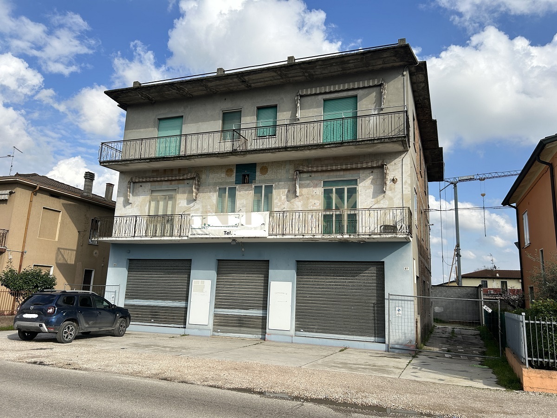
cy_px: 209
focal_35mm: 26
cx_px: 278
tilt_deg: +11.3
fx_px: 418
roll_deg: -2.2
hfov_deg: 67.3
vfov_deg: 53.1
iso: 50
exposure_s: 1/4274
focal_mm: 5.7
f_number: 1.5
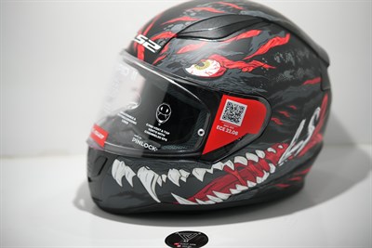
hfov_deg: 23.9
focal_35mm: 85
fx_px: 879
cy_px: 124
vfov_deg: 16.1
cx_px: 186
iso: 800
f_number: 1.4
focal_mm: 85
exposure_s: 1/8000
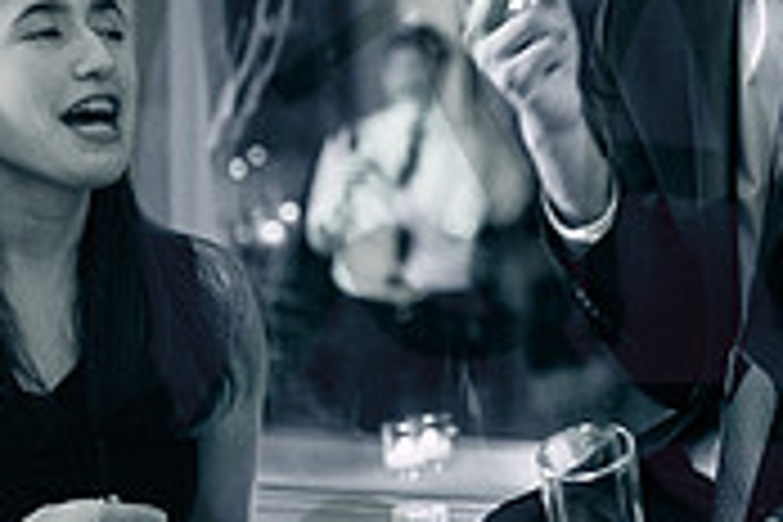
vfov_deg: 11.7
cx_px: 760
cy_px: 128
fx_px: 2545
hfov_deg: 17.1
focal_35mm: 117
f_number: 2
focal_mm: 35
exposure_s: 1/100
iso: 3200
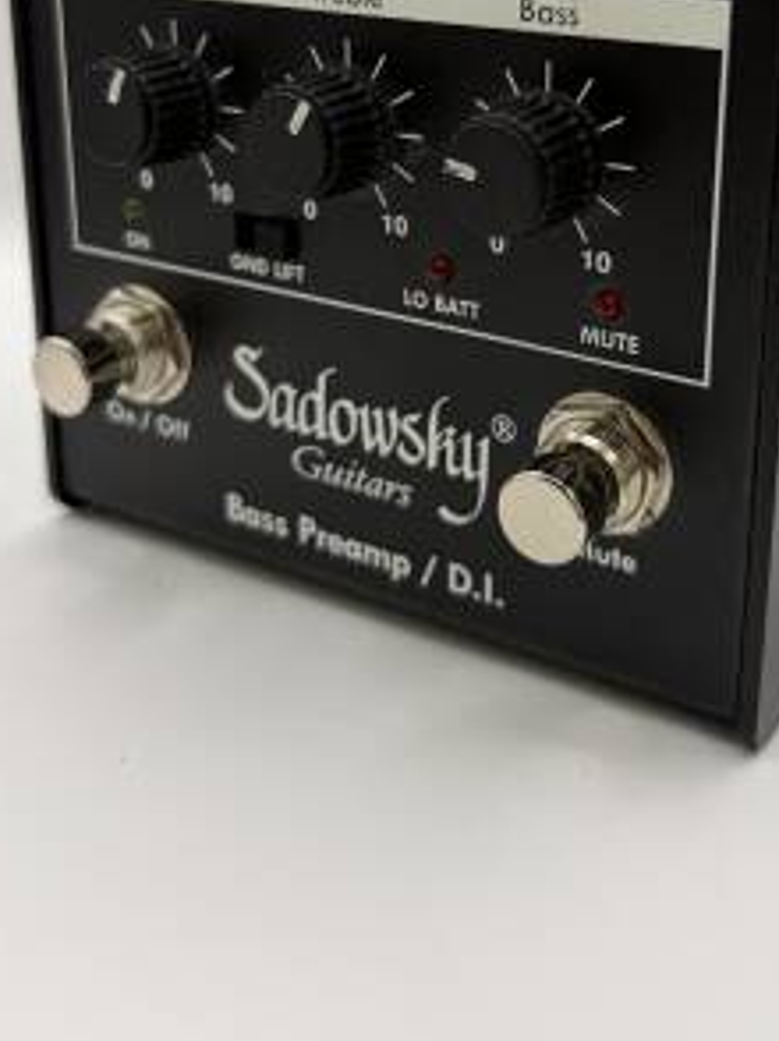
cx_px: 471
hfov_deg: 31.4
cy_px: 234
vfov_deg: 39.9
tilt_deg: -15.2
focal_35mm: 46
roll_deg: -1.0
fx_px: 1382
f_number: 1.6
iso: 125
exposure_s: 1/112
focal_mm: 5.96
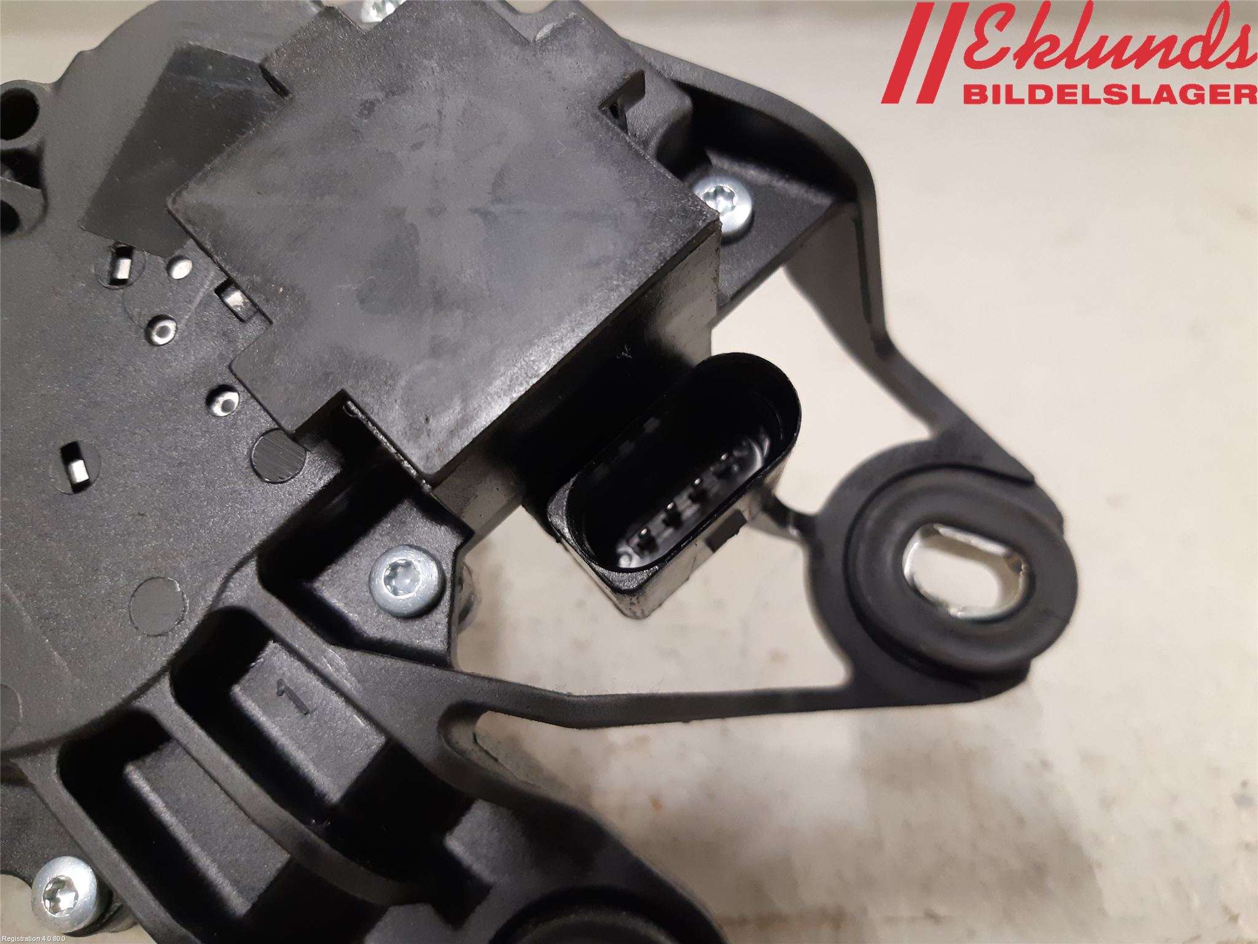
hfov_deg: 67.3
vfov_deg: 53.1
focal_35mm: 26
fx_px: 945
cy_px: 472
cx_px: 629
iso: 250
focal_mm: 3.93
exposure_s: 1/50
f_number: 1.7
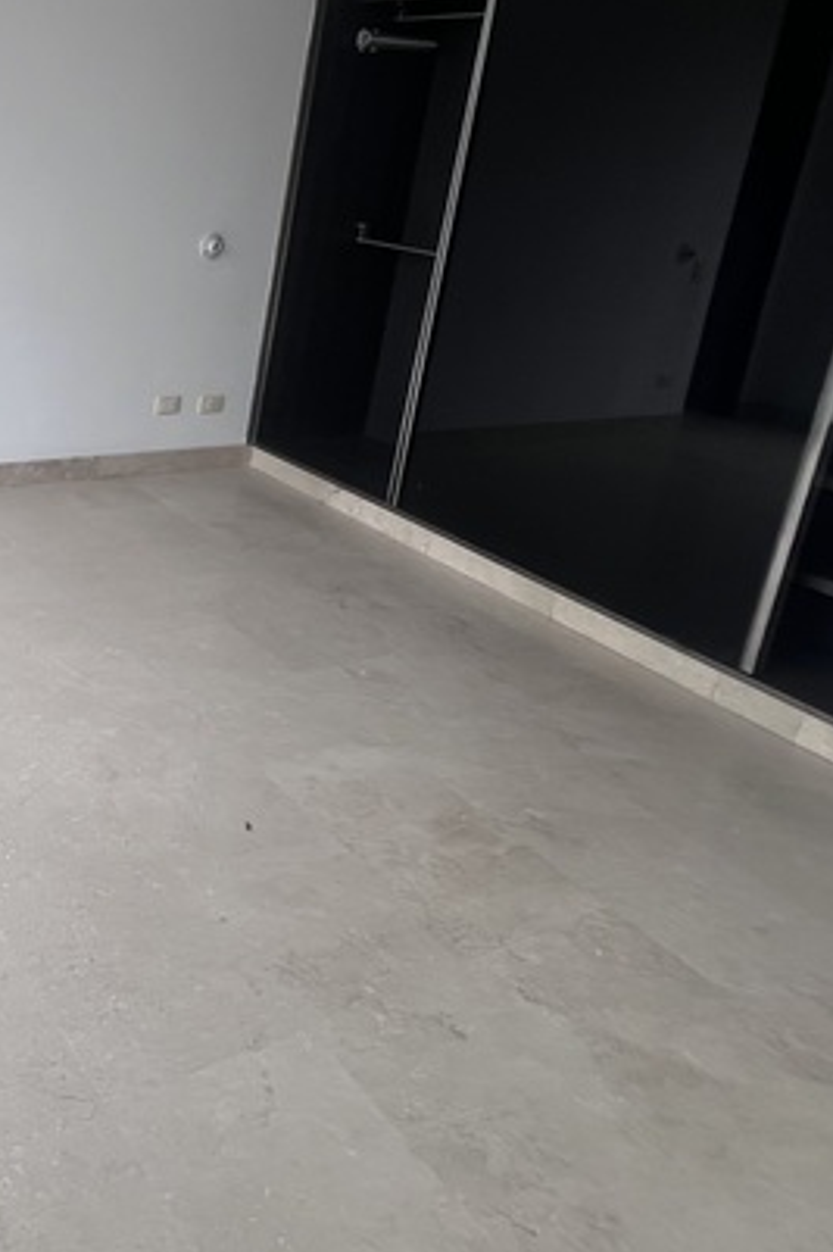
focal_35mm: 27
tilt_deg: -13.6
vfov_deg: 65.2
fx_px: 938
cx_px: -34
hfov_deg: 40.7
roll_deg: -4.1
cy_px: 393
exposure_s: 1/179
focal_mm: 1.57
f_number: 1.8
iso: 32
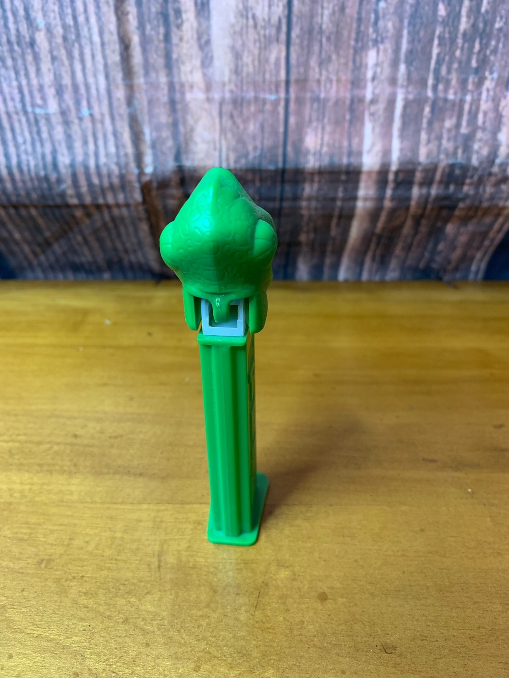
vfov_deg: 67.3
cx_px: 254
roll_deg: +0.1
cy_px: 339
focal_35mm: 26
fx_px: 510
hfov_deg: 53.1
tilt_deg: -29.7
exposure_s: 1/59
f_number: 1.8
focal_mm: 4.25
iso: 200
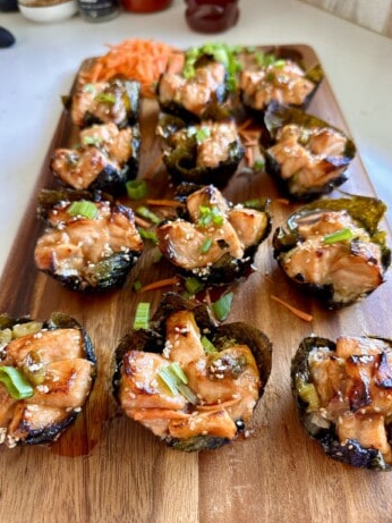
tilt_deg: -51.1
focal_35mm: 25
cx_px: 202
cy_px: 264
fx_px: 377
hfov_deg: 54.9
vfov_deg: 69.4
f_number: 1.78
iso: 250
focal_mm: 6.86
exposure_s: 1/60
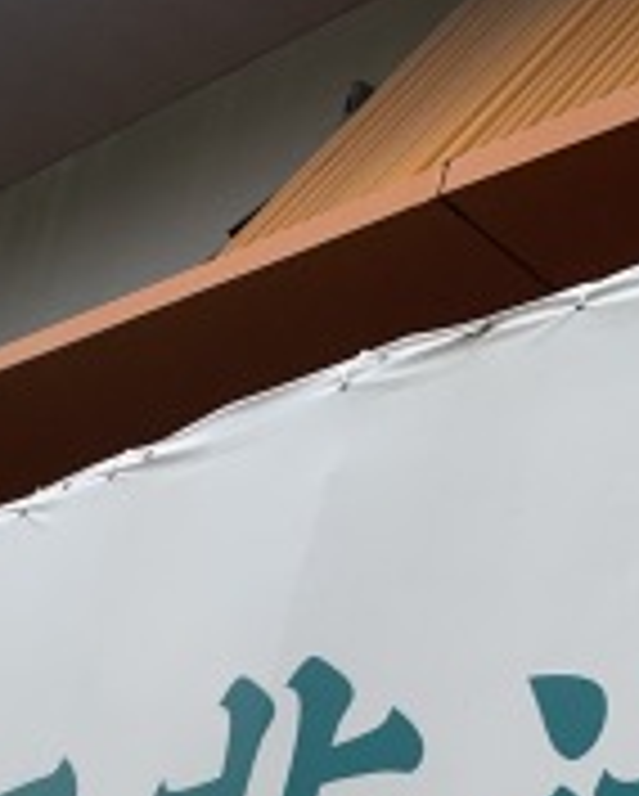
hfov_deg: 18.1
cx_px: 86
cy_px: 1252
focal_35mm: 84
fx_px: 1982
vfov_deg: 19.3
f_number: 1.8
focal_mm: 4.25
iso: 25
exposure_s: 1/459
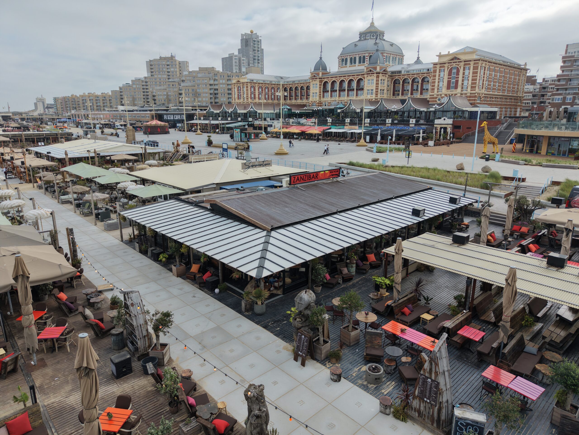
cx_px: 290
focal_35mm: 24
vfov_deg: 56.8
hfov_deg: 71.6
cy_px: 218
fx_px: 401
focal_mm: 8.67
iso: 100
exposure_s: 1/1250
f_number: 1.8
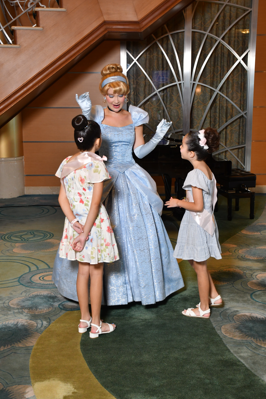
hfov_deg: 26.5
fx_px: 565
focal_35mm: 51
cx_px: 137
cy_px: 193
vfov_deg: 38.9
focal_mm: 32
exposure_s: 1/60
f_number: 5.6
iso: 640
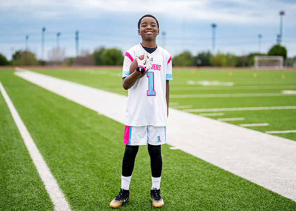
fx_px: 496
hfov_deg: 33.2
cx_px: 151
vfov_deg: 24.0
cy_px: 95
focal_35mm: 59
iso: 100
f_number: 1.2
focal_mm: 50
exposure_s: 1/6400
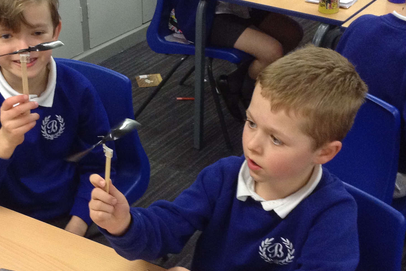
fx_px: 688
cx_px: 135
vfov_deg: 22.2
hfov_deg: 32.6
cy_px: 158
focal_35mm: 61
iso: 200
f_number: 2.4
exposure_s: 1/25
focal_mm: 3.3
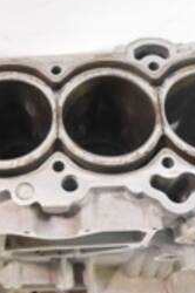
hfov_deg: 27.7
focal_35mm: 48
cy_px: 156
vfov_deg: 41.1
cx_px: 55
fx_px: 391
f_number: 3.5
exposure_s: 1/60
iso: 1000
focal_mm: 12
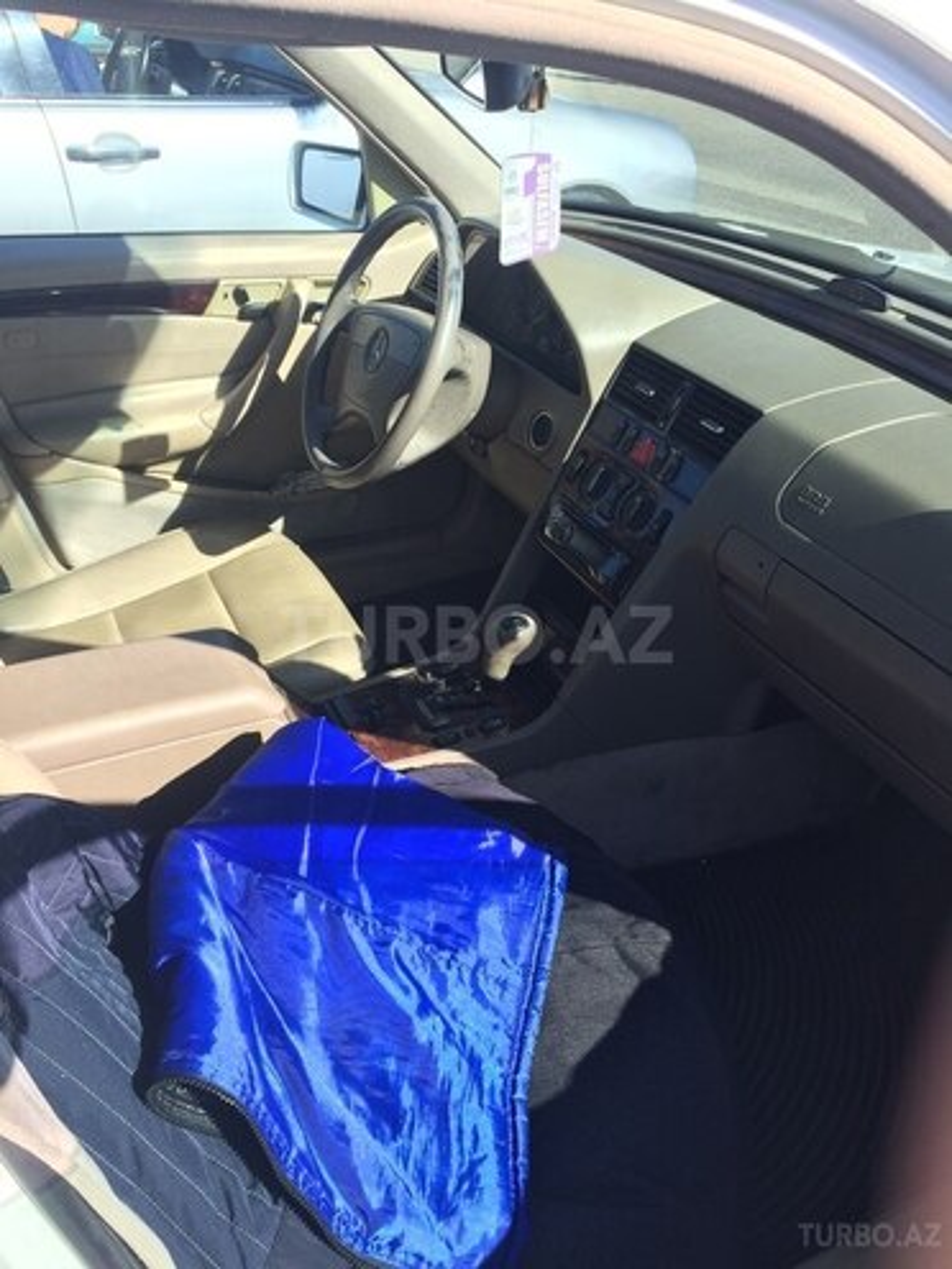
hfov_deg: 48.2
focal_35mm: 29
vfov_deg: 61.7
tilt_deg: -34.0
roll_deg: -0.9
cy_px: 634
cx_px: 476
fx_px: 1063
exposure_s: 1/805
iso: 32
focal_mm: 4.15
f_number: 2.2
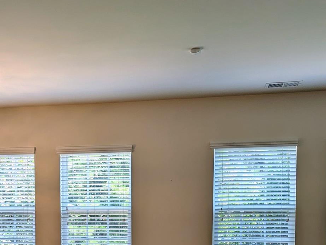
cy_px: 243
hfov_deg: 35.9
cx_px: 117
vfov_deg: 26.2
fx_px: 500
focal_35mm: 53
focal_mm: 6.81
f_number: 1.85
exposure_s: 1/120
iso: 60
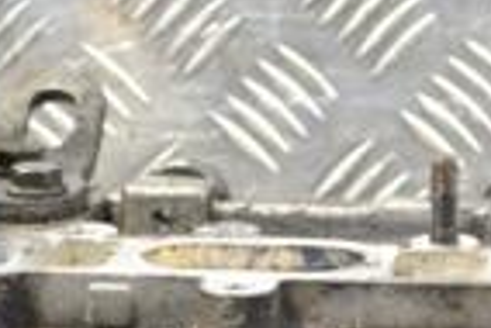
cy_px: 594
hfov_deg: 7.3
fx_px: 3795
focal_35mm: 278
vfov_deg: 4.9
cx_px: 768
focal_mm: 44
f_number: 5.3
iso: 720
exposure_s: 1/30
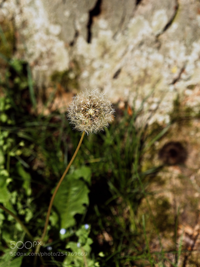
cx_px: 100
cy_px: 134
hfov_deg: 19.4
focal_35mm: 76
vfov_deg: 25.7
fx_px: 585
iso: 320
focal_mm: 38
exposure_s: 1/2500
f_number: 3.5
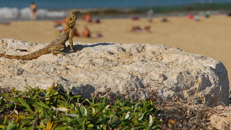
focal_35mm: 180
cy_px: 57
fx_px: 1101
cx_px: 122
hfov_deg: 12.0
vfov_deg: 6.8
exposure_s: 1/400
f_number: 11
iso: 160
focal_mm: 85
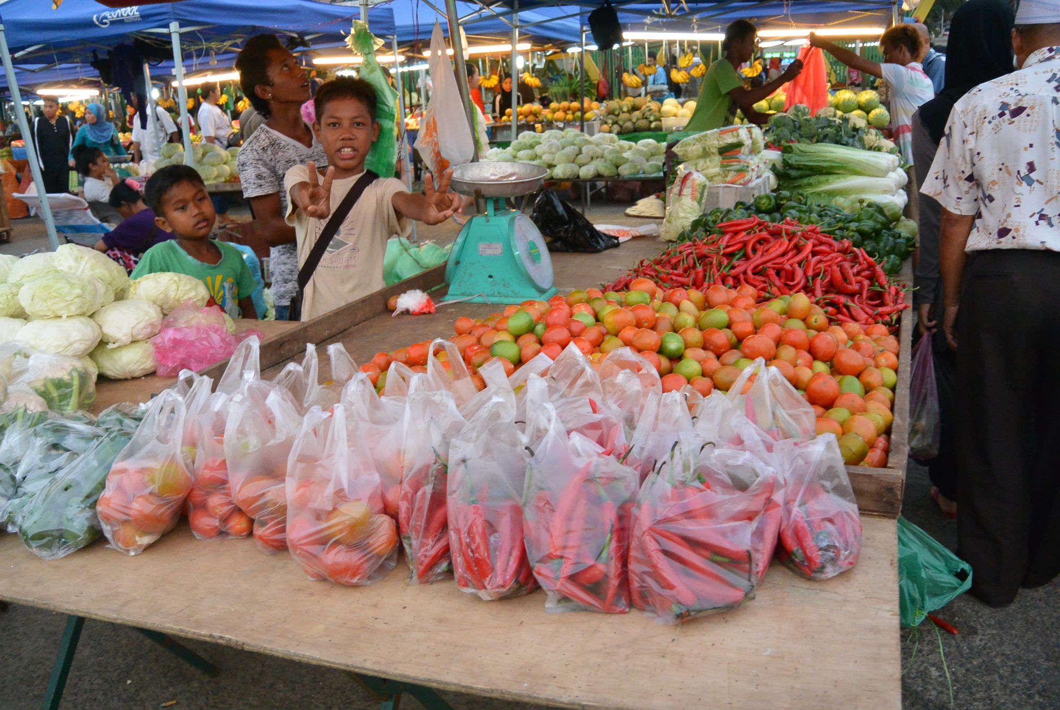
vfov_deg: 45.1
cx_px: 530
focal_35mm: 29
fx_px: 855
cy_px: 355
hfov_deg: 63.6
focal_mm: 11
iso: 900
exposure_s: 1/60
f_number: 3.5
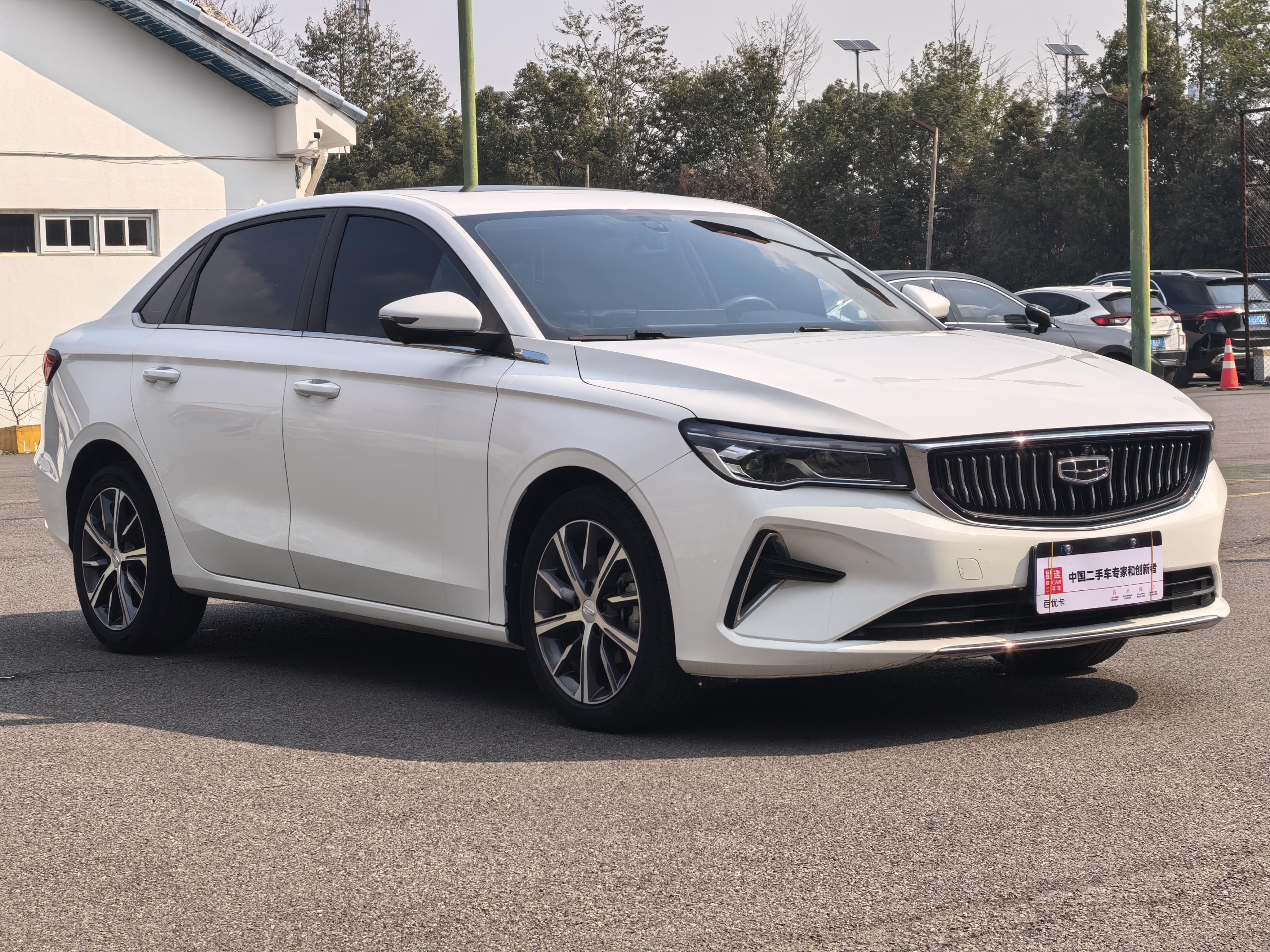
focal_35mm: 73
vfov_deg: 20.2
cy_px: 476
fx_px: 2678
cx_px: 635
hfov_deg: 26.7
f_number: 2
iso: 50
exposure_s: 1/6173
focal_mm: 6.98
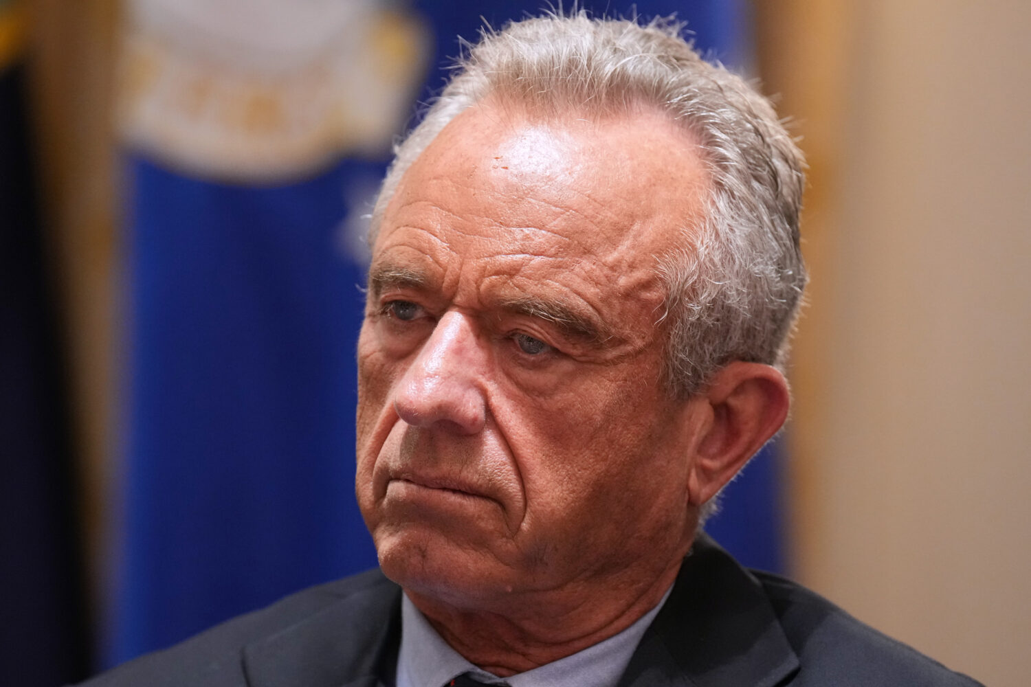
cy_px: 344
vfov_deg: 4.6
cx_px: 516
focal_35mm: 300
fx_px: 8591
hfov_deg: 6.9
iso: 3200
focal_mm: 200
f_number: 3.2
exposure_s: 1/100
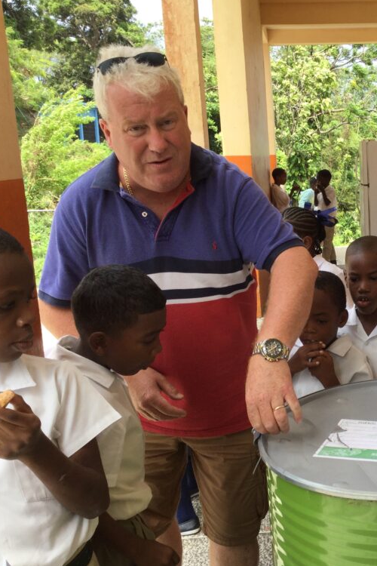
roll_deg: +0.2
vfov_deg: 44.5
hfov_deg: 29.0
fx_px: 691
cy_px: 285
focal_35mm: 44
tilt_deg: -13.7
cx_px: 353
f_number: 2.4
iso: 25
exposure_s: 1/409
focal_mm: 3.3
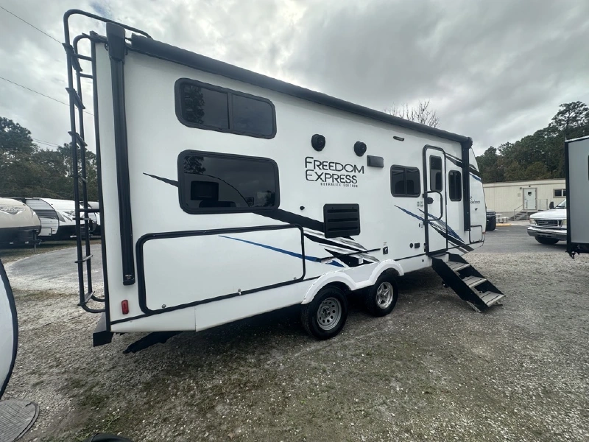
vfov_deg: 85.7
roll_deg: +2.0
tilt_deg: -2.8
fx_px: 238
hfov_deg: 102.1
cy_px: 221
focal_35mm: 14
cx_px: 294
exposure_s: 1/1052
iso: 50
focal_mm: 2.22
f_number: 2.2
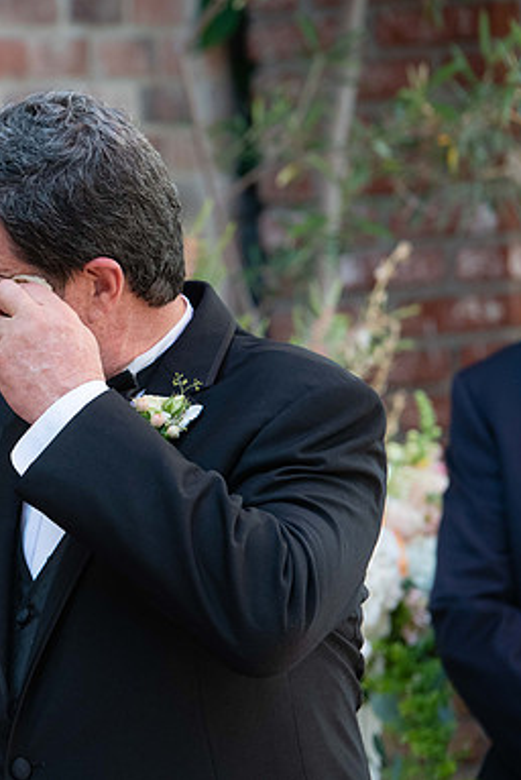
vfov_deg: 9.1
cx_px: -63
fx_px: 4919
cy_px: 388
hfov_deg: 6.0
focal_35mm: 227
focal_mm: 150
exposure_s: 1/800
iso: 800
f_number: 4.5
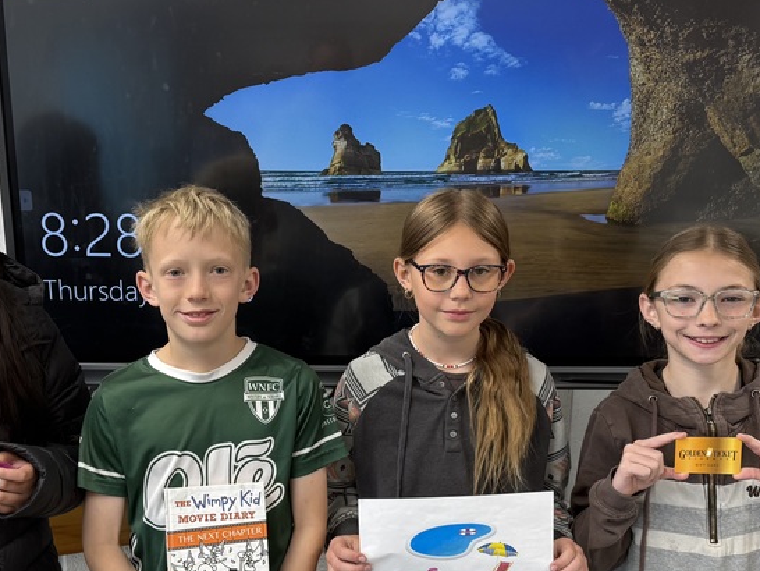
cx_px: 327
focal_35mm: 45
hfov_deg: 42.0
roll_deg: +0.0
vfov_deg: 31.9
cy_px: 384
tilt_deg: -14.6
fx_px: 988
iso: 125
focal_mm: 6.76
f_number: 1.78
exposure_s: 1/60
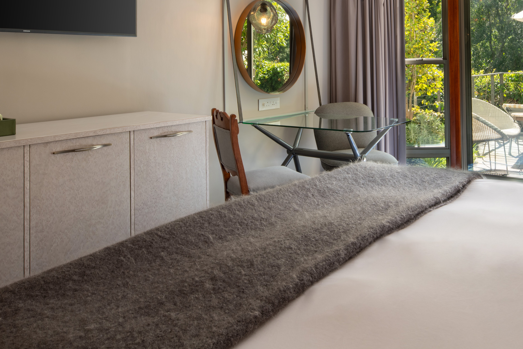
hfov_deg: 55.0
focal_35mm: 34
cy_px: 61
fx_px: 494
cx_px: 333
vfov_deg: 37.3
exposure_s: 1/160
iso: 200
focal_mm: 19
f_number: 16
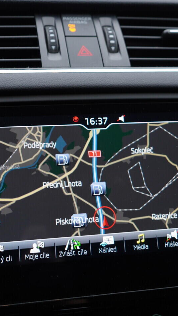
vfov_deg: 36.6
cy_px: 158
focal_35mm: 57
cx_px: 89
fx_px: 478
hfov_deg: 21.1
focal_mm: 24
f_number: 3.2
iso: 125
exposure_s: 1/50
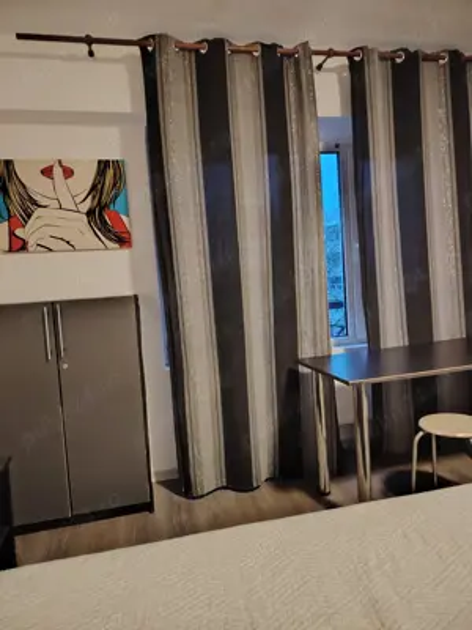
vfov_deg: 71.6
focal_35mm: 24
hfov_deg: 56.8
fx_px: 436
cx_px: 236
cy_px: 315
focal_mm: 5.25
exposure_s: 1/33.3
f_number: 1.75
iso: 6369
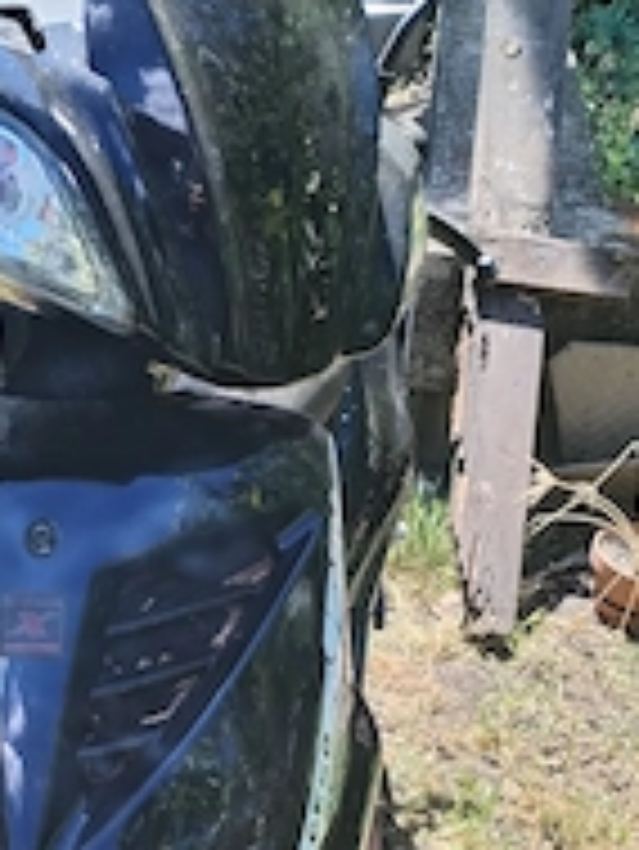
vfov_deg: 31.8
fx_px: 1352
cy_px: 877
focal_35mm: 55
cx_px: 144
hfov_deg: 26.2
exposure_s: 1/301
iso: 100
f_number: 1.8
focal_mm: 4.75
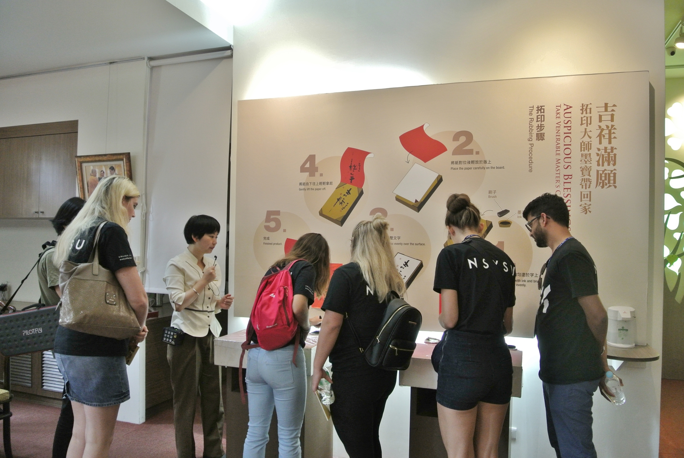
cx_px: 342
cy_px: 229
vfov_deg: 48.0
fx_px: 514
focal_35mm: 27
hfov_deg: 67.3
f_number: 3.5
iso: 400
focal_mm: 10
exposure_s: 1/30
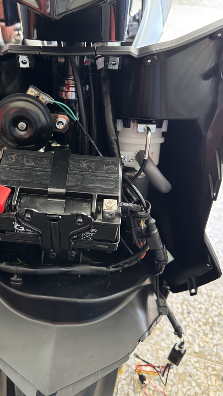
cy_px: 195
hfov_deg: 38.3
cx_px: 65
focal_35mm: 30
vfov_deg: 64.3
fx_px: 315
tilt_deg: -53.8
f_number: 1.78
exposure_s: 1/54
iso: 800
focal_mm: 6.76
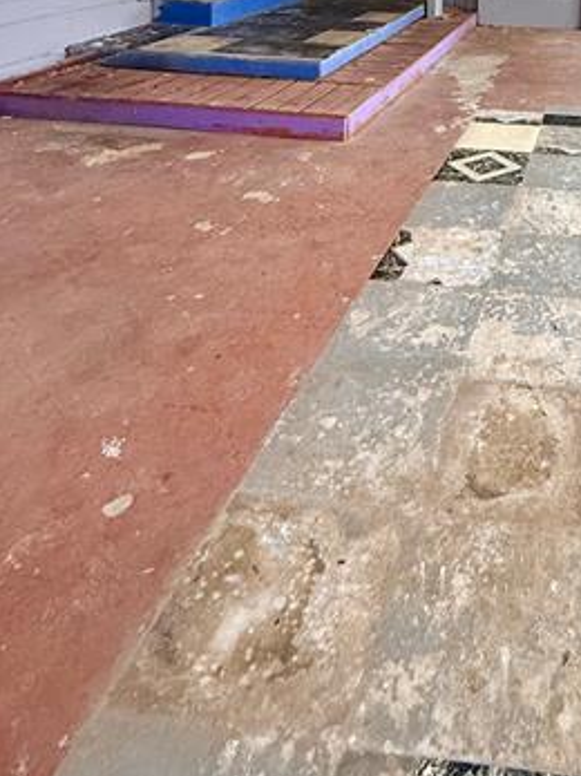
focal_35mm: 31
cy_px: -47
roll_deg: -2.9
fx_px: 694
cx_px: 565
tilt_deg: -4.9
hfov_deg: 40.5
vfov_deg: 46.0
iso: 250
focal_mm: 2.22
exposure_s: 1/99
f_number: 2.2
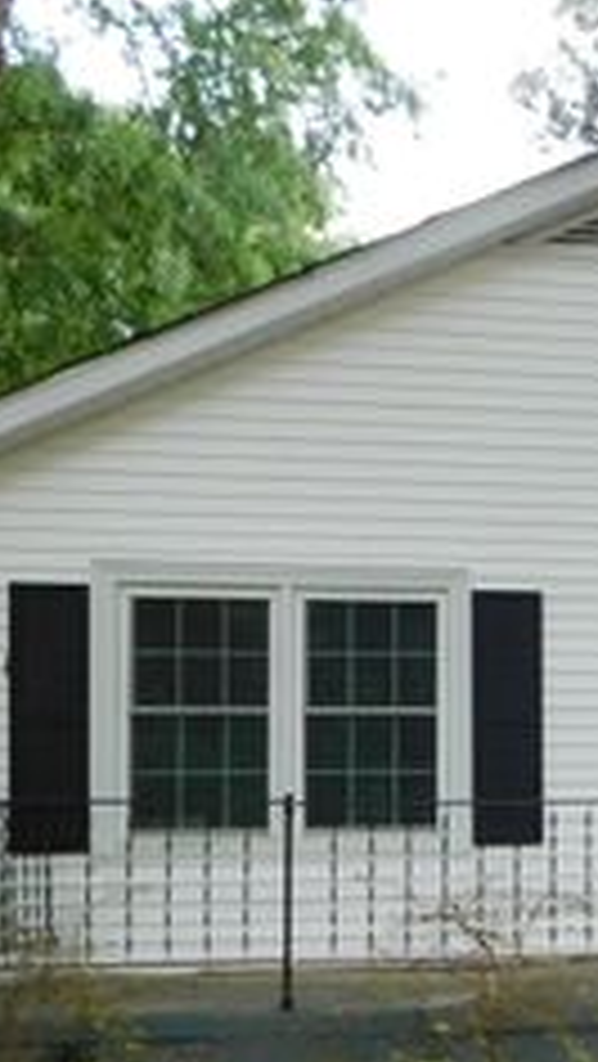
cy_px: 767
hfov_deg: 19.1
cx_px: 962
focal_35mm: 53
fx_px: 1492
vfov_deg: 38.4
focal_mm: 4
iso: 125
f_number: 3
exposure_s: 1/200
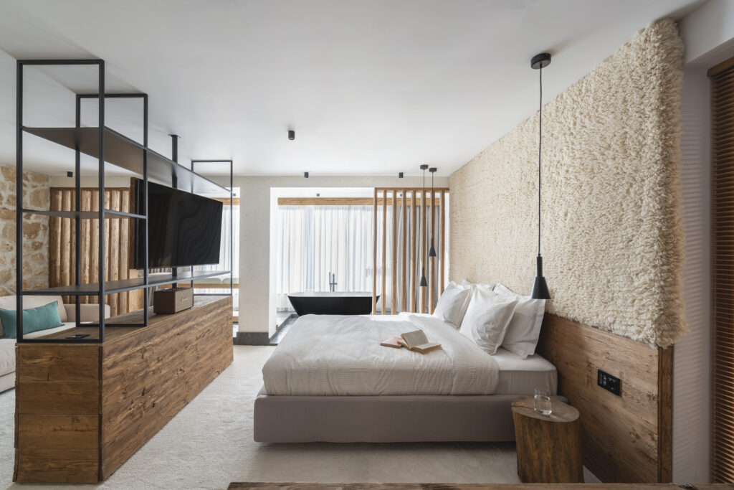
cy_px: 245
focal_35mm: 16
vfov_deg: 73.8
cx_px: 367
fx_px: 326
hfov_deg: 96.7
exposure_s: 1/160
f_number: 8
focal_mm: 16
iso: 200
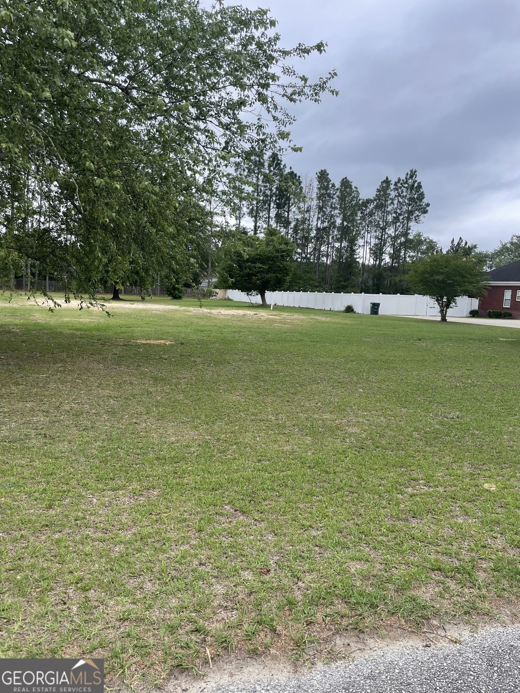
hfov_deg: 53.1
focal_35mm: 26
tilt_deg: -6.3
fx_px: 521
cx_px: 260
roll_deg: -2.6
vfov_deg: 67.3
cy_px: 346
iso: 32
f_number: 1.6
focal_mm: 4.2
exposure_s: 1/1575
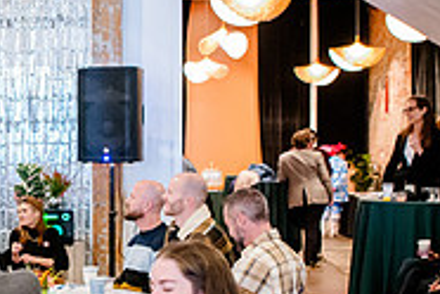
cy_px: 199
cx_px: -2
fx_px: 917
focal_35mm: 75
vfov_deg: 18.1
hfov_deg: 25.6
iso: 5000
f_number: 2.8
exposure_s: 1/60
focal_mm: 24
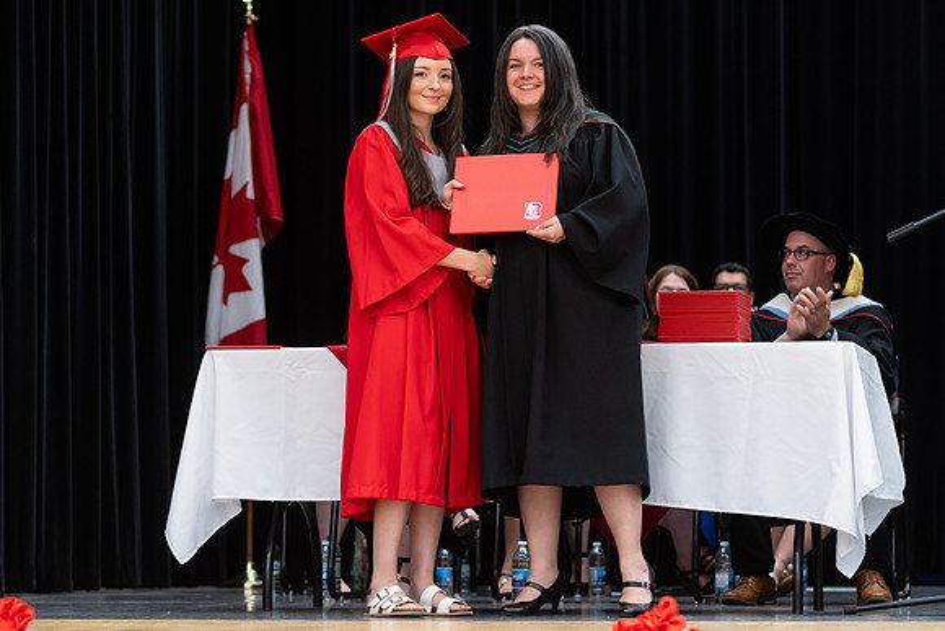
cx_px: 472
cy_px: 329
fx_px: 3273
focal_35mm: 125
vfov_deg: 11.0
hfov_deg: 16.4
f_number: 2.8
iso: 1000
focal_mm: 85
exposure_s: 1/200
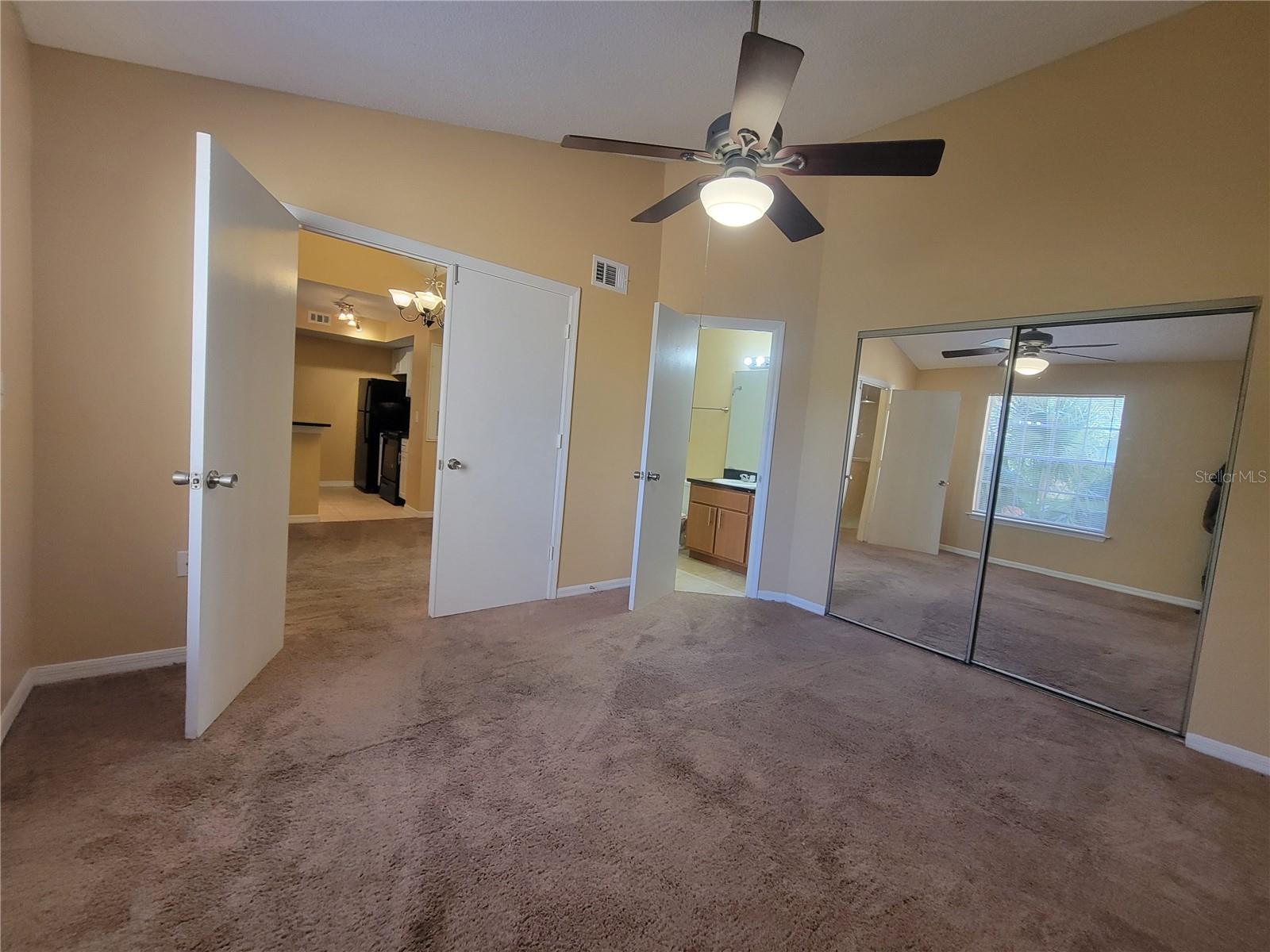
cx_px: 635
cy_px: 476
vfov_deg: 89.9
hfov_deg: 106.2
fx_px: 477
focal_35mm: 13
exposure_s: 1/60
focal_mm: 2.2
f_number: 2.2
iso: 200
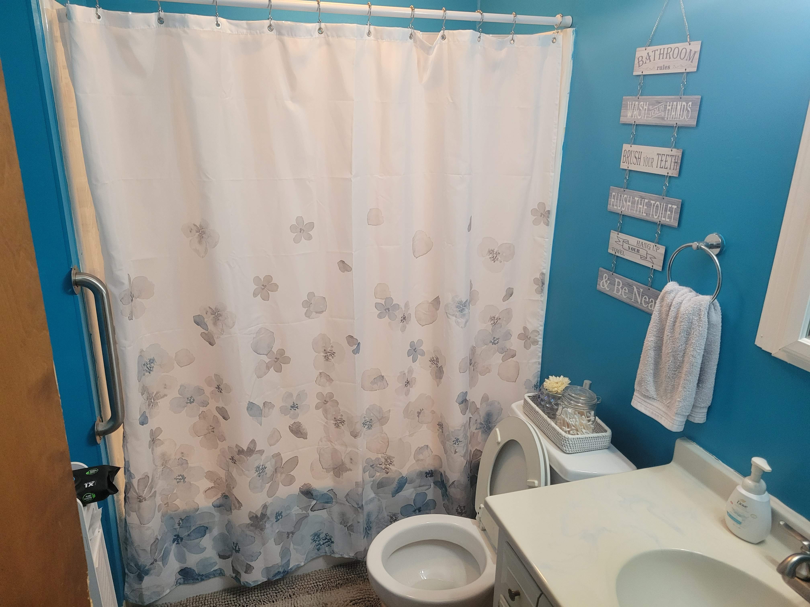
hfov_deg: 67.3
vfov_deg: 53.1
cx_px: 405
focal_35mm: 26
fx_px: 608
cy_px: 304
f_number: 1.8
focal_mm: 5.4
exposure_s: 1/120
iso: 320
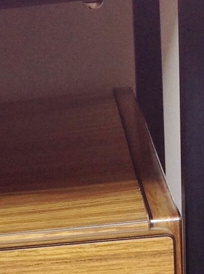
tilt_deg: -23.6
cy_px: 463
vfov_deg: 11.4
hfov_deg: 8.9
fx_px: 1292
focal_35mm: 164
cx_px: -39
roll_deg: +7.5
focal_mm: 4.28
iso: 64
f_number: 2.4
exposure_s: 1/40
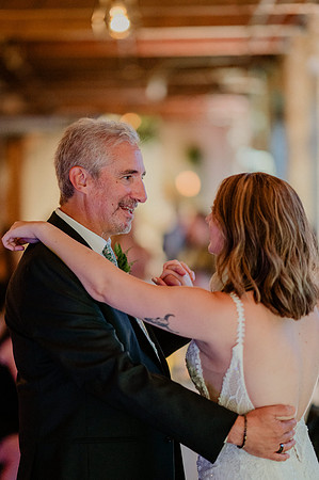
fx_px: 1399
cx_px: 160
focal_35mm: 105
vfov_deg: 19.5
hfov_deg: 13.0
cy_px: 240
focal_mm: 105
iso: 3200
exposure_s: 1/320
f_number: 1.4
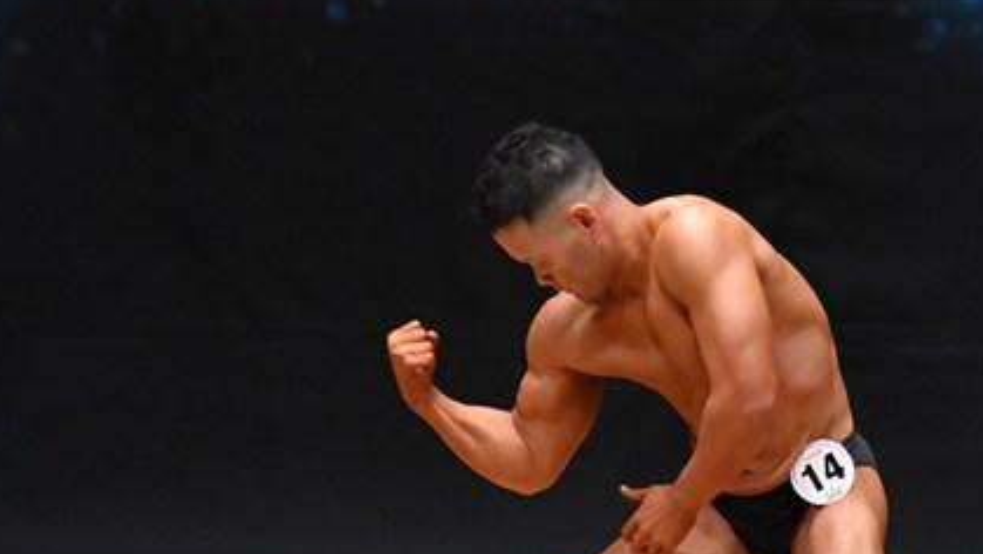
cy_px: 549
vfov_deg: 2.1
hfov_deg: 3.7
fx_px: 15149
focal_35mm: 581
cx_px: 705
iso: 5000
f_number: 5.6
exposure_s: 1/400
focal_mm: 200
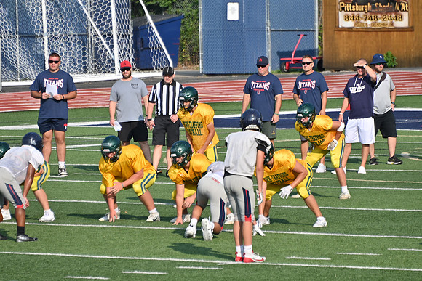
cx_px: 211
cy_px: 140
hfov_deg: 4.6
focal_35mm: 450
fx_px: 5276
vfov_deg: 3.1
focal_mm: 300
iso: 100
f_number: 5.6
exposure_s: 1/640
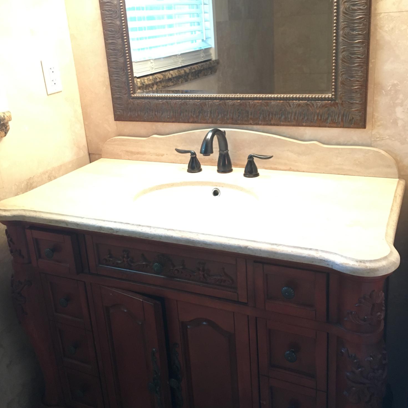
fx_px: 467
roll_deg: +3.7
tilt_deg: -16.7
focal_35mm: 35
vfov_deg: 47.1
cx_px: 208
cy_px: 176
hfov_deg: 47.2
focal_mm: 4.15
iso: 125
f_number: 2.2
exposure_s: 1/30
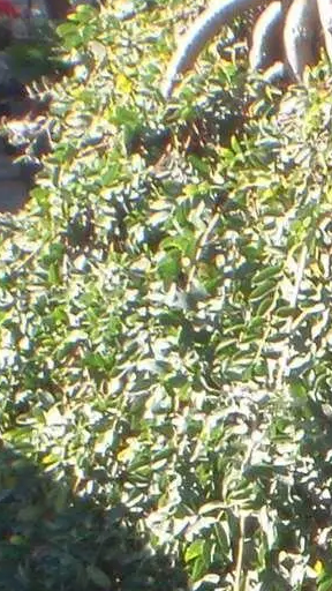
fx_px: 2864
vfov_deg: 11.3
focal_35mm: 183
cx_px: 795
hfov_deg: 6.3
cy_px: 914
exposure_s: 1/100
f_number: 3.5
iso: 64
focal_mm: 5
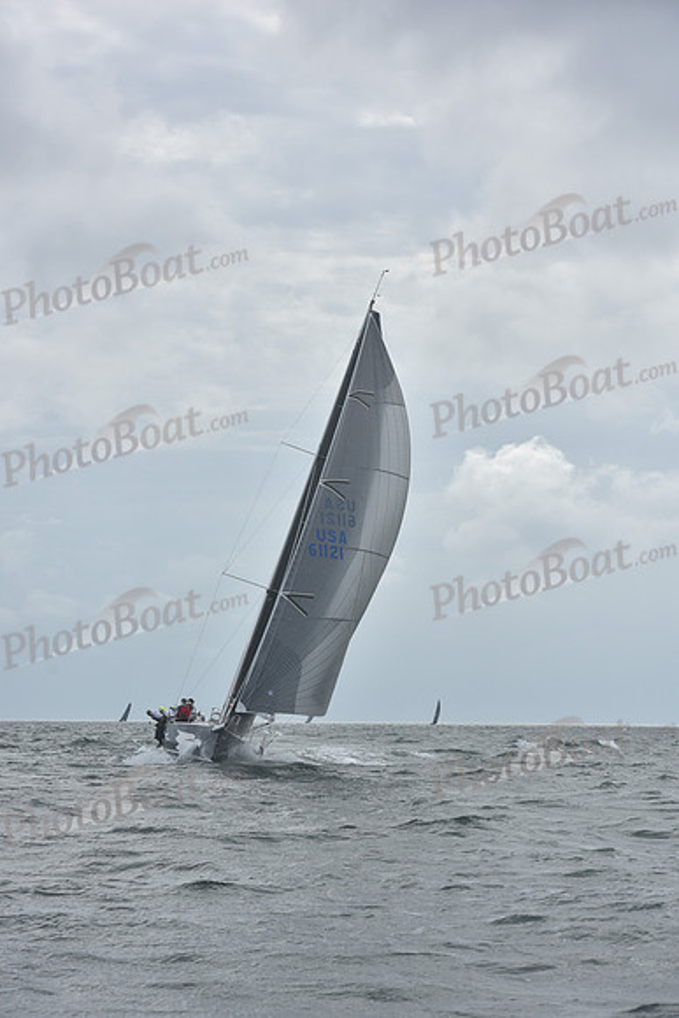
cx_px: 340
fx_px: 2686
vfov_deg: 21.5
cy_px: 509
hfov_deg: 14.4
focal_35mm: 95
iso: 200
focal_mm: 95
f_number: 6.3
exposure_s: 1/1250
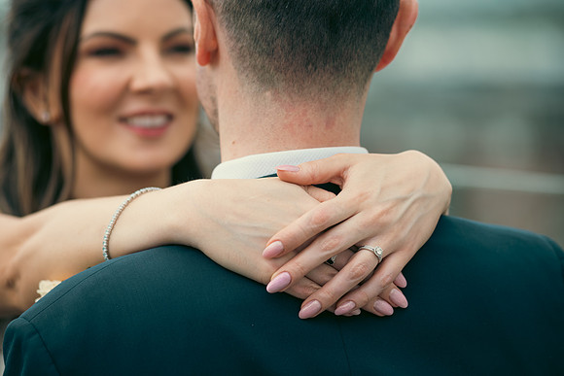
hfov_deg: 14.2
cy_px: 188
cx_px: 282
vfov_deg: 9.5
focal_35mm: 145
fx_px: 2272
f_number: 3.5
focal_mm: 145
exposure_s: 1/250
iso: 160
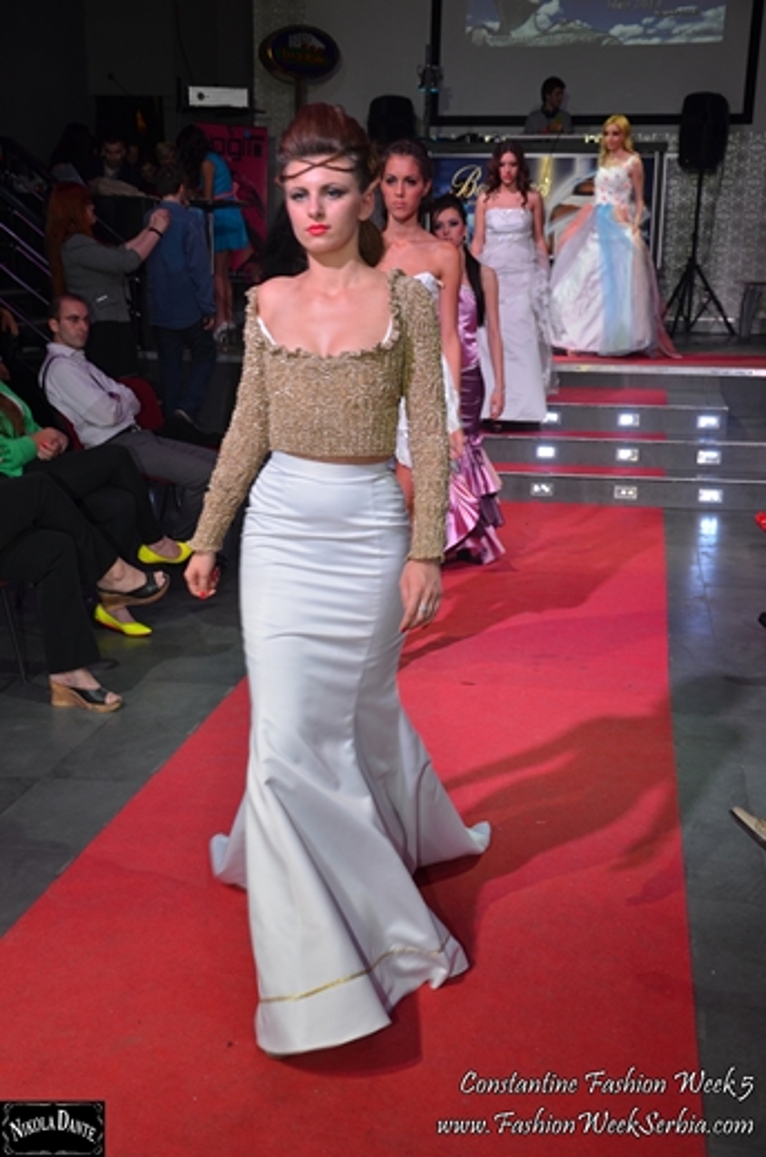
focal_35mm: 48
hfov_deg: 27.9
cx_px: 383
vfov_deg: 41.2
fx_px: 1540
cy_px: 578
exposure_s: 1/60
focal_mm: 32
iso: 400
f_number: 4.2
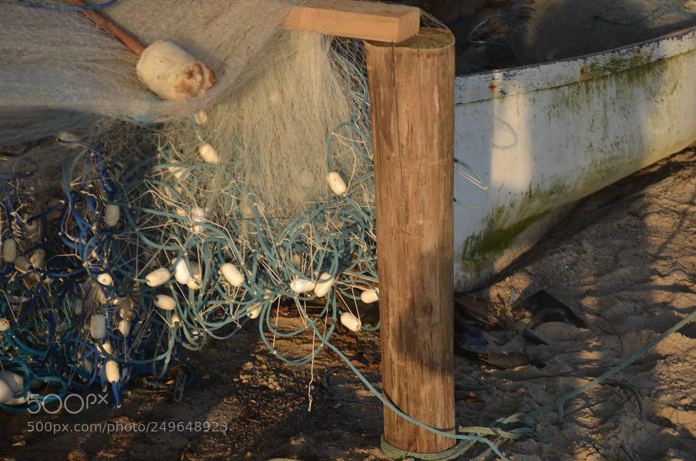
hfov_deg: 24.7
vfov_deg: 16.5
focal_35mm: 82
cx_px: 348
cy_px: 230
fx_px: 1591
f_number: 5.6
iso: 100
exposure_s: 1/160
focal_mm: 55
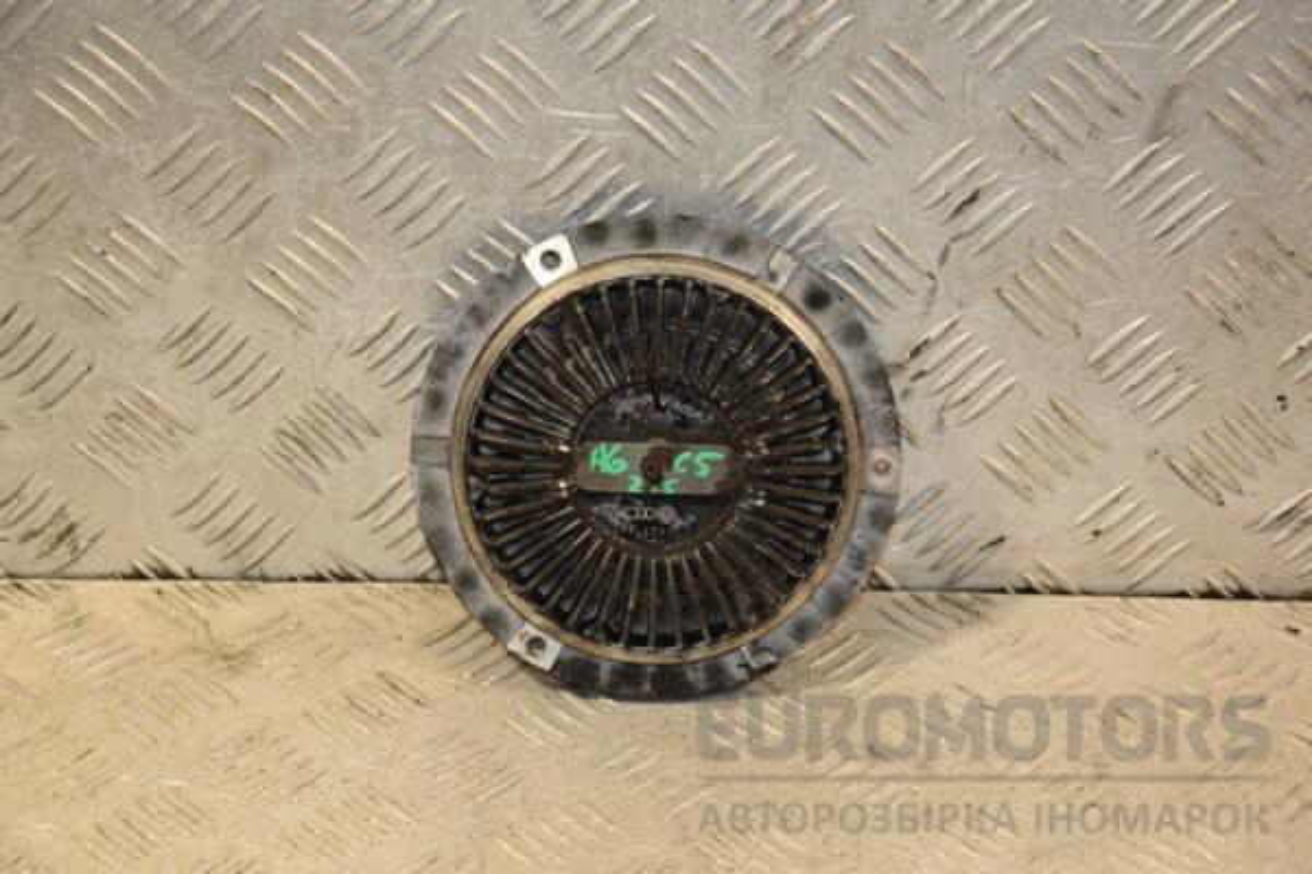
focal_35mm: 93
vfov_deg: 14.7
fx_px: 3389
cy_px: 437
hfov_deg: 21.9
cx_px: 656
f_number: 5.3
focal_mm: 62
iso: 800
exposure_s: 1/160
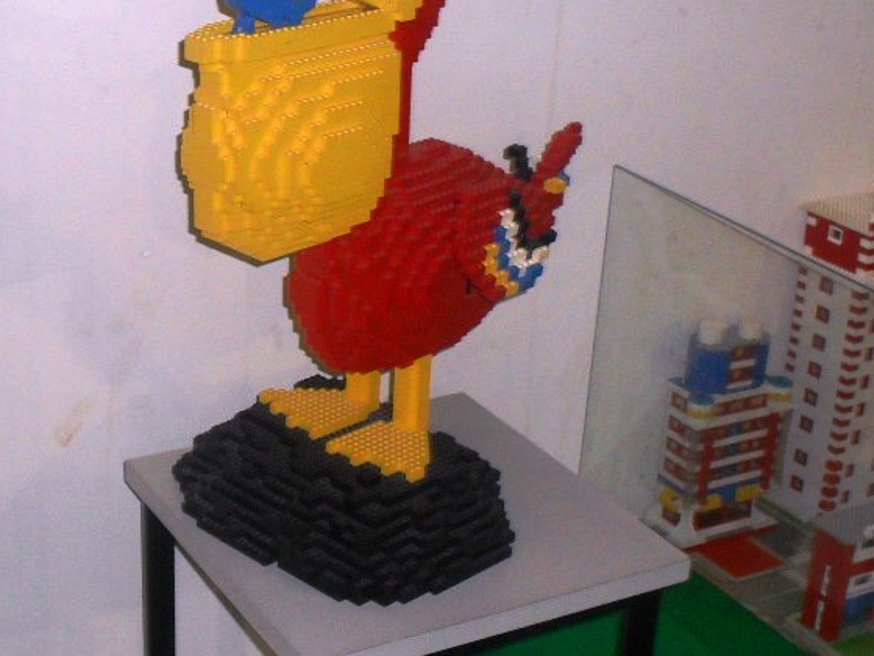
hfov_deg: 30.2
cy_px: 345
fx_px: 1616
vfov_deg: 22.9
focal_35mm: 64
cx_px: 359
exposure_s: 1/45
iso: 200
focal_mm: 6.3
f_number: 3.2
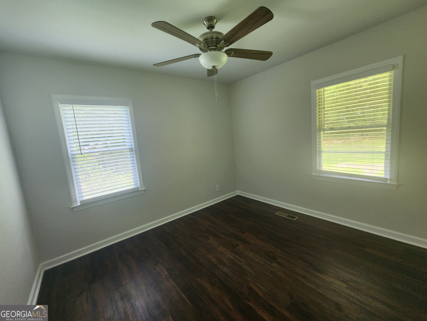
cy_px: 160
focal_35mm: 13
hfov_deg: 106.2
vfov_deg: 89.9
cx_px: 214
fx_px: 160
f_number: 2.2
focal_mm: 2.2
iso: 125
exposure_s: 1/60
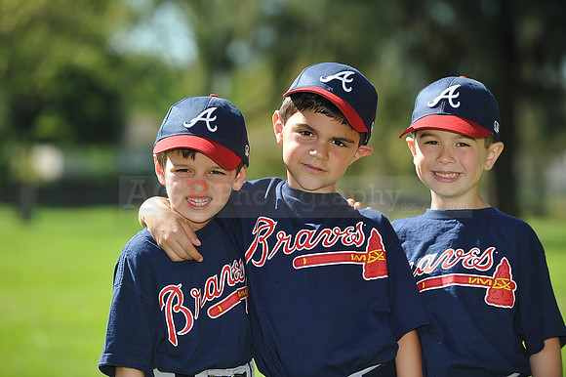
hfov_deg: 12.5
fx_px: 2593
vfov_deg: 8.3
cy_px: 188
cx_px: 283
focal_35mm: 165
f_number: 4.5
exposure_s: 1/640
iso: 200
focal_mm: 165
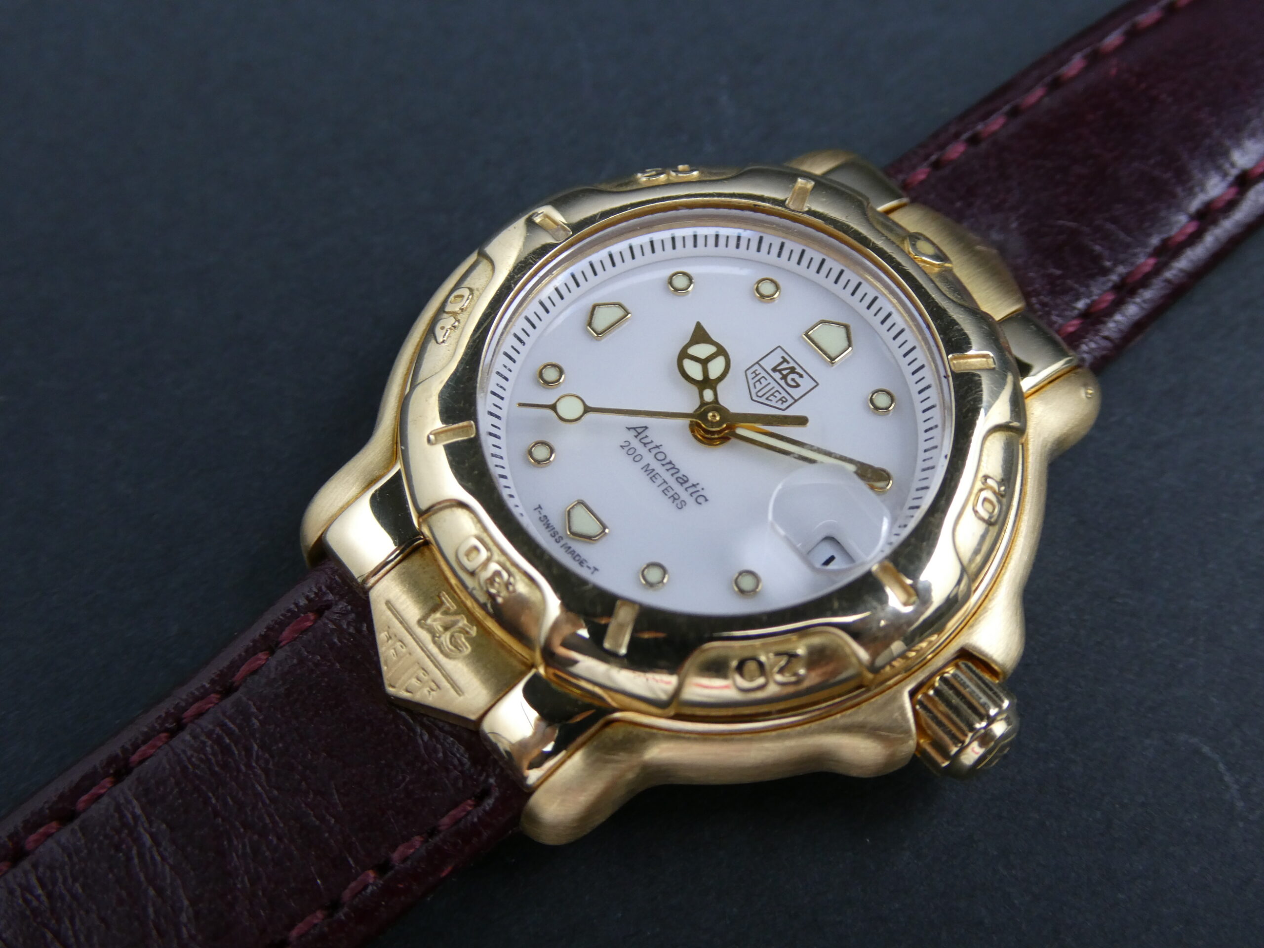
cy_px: 474
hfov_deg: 35.5
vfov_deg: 27.0
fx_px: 1972
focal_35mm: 54
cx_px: 632
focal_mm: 9.6
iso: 200
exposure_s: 1/80
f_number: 4.1
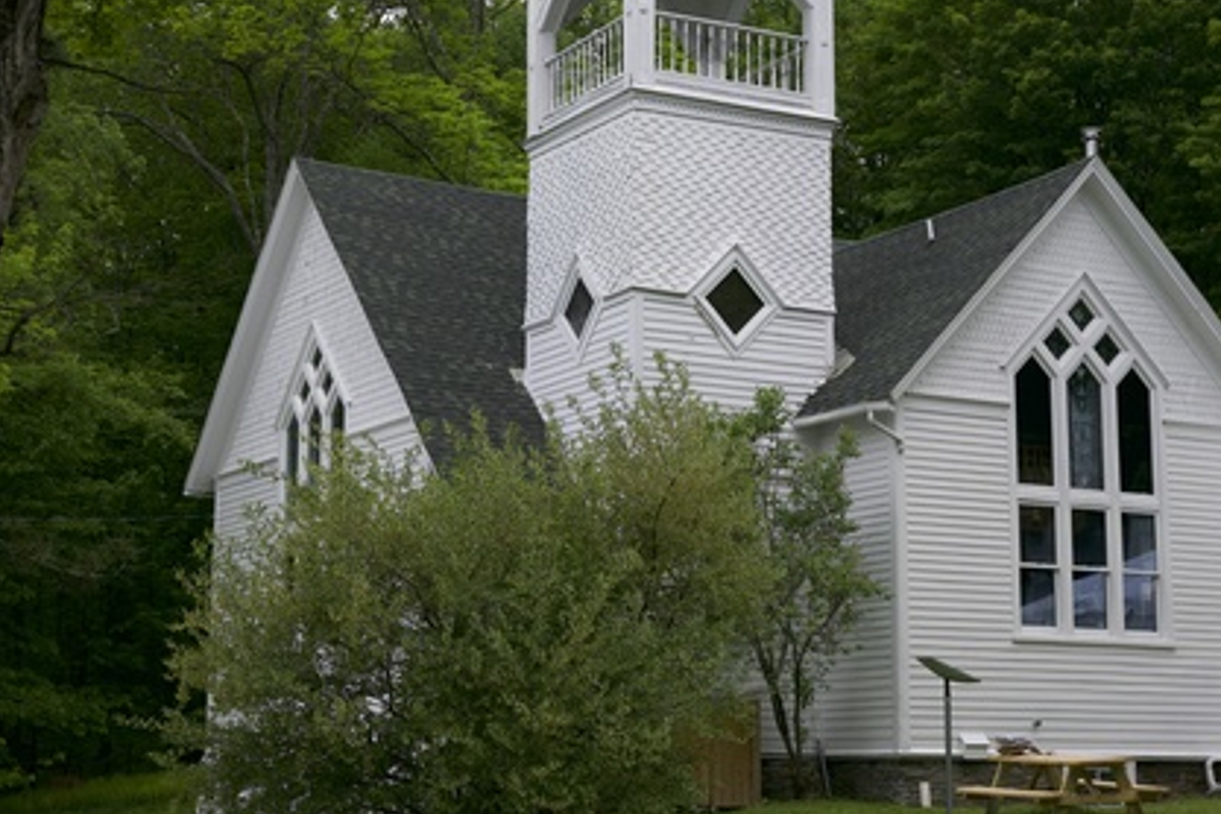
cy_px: 281
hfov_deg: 29.2
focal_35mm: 69
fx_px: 2340
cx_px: 635
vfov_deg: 19.7
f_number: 2.8
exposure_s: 1/125
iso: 100
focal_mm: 48
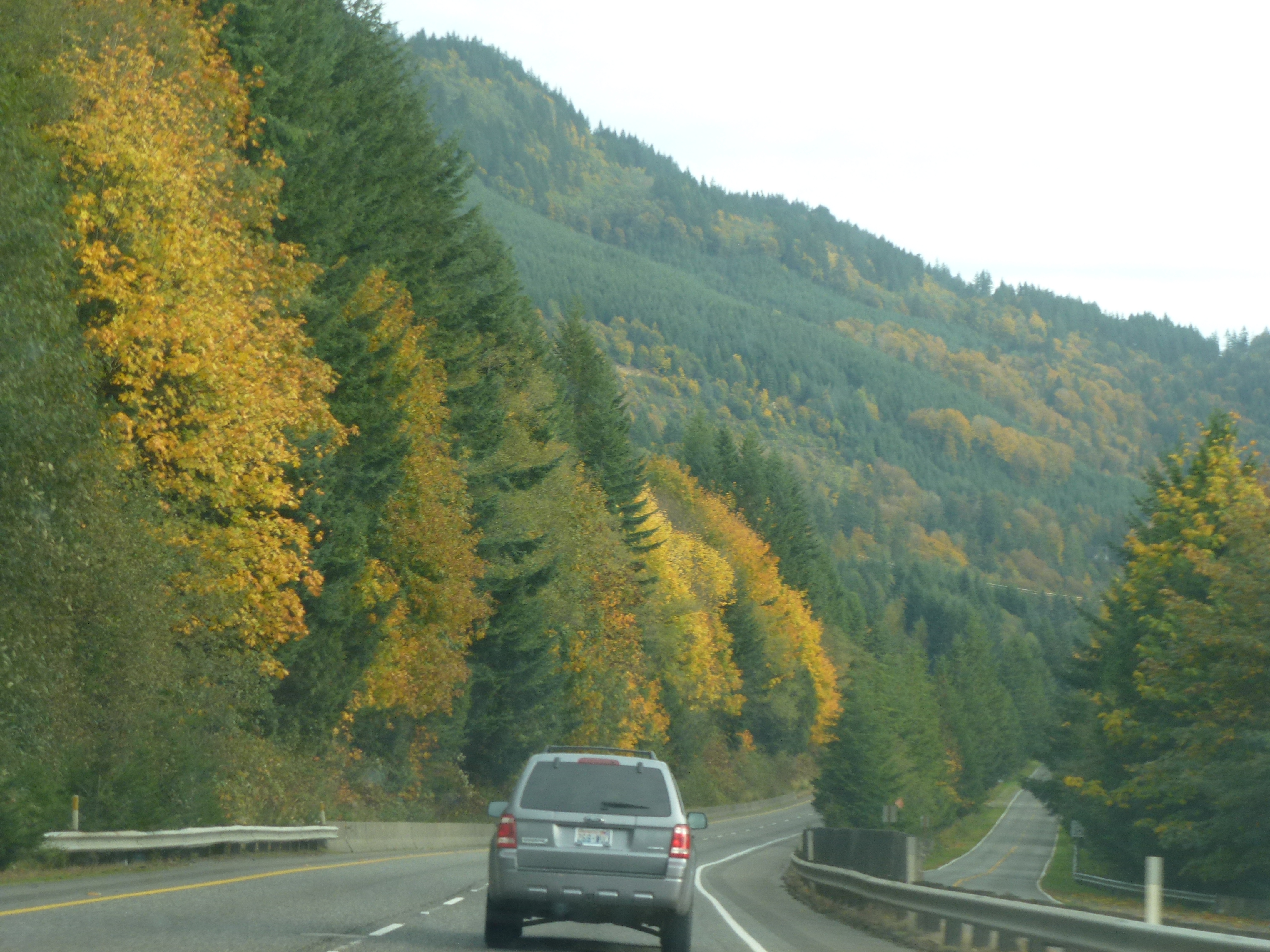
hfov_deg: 23.8
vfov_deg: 18.0
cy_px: 476
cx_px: 635
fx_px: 3008
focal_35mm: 82
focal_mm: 14.8
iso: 100
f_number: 4.8
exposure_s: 1/100
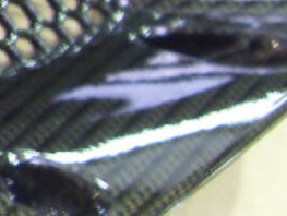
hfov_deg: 9.7
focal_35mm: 186
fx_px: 1544
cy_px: -153
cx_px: -330
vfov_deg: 7.8
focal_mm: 6.3
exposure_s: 1/8
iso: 200
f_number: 2.8
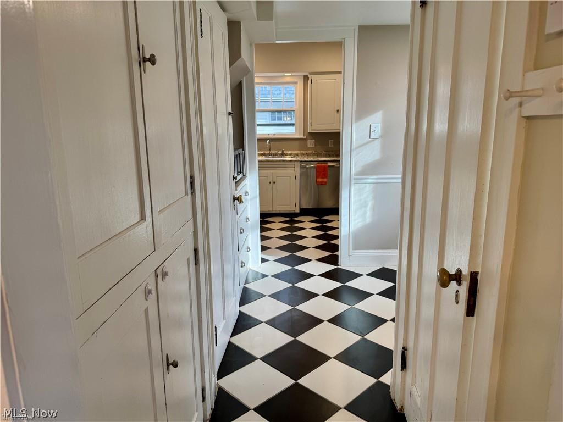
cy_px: 211
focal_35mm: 24
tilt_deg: -11.3
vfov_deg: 56.8
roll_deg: +1.0
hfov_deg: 71.6
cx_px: 282
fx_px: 390
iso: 80
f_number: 1.78
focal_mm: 6.76
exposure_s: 1/120
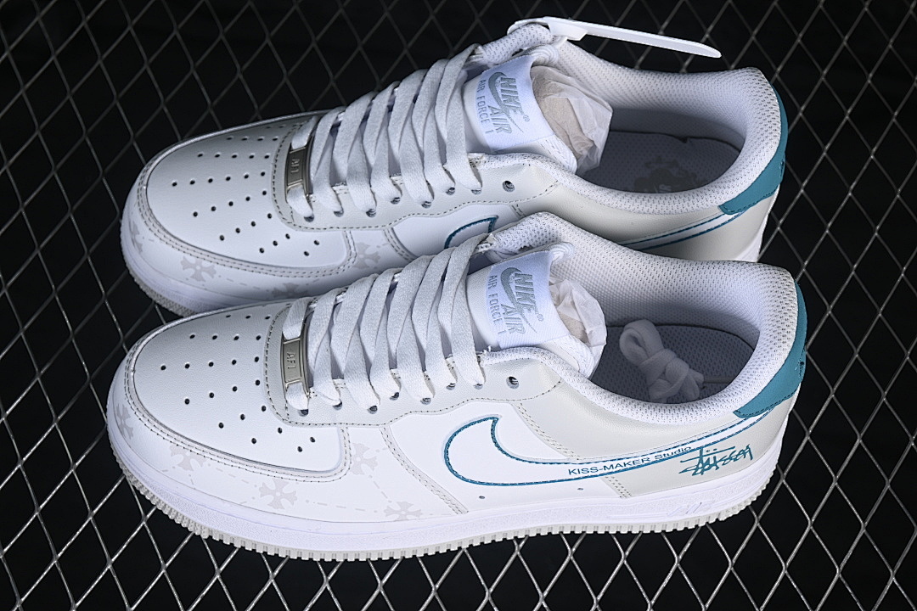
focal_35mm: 75
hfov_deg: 27.0
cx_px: 458
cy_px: 306
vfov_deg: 18.2
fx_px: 1910
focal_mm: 50
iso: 160
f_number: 7.1
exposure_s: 1/80
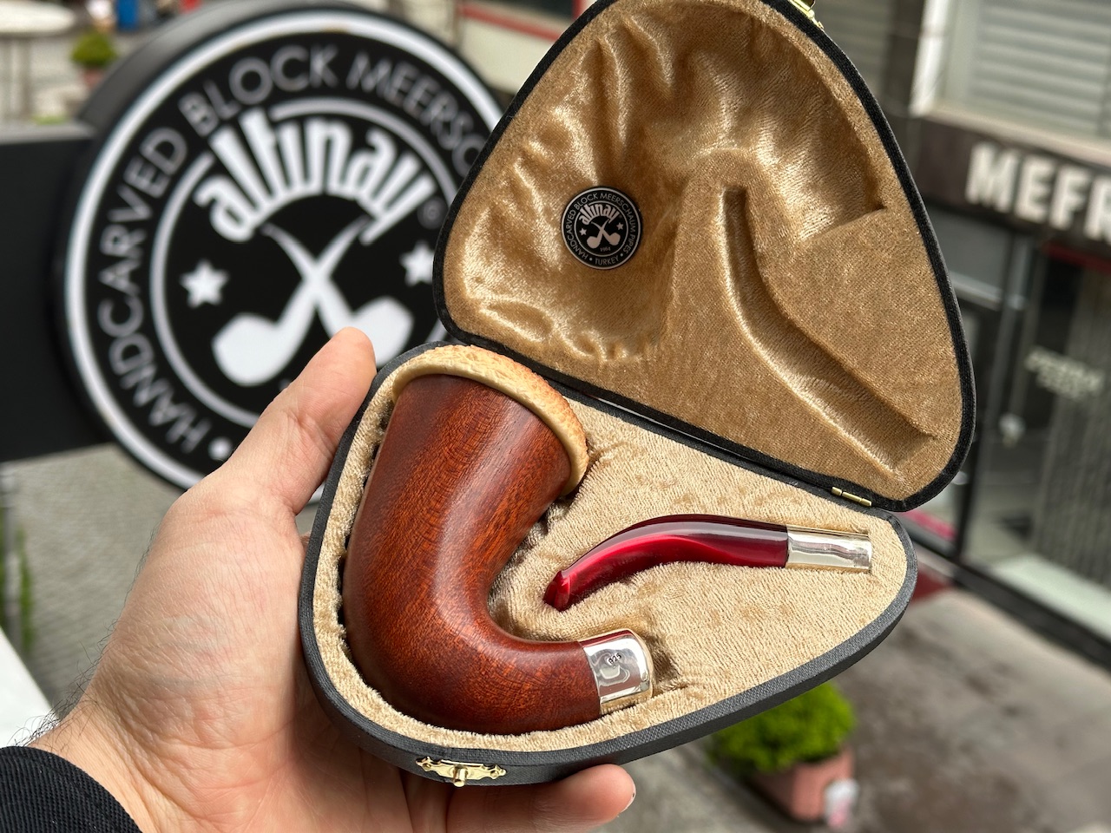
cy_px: 416
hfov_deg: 39.7
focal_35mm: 48
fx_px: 1541
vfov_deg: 30.3
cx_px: 556
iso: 64
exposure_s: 1/383
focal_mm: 6.86
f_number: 1.78
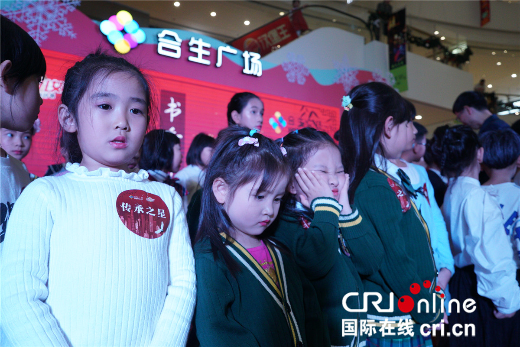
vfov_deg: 46.4
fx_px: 405
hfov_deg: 65.5
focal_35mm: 28
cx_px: 260
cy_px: 174
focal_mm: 28
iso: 2500
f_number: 6.3
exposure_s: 1/400
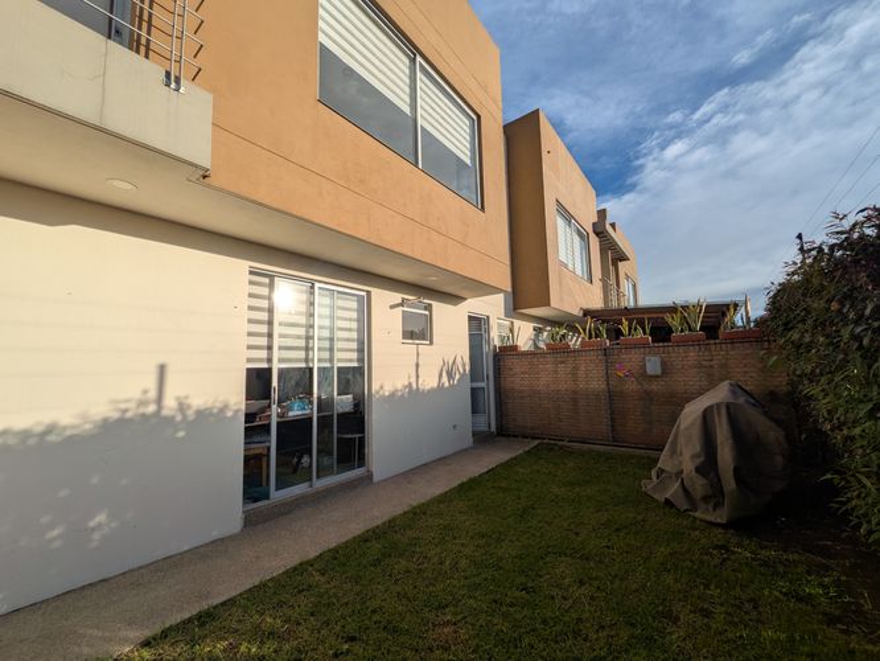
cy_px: 330
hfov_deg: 102.0
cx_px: 440
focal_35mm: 14
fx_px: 356
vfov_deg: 85.7
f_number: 2.2
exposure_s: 1/3012
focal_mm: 1.83
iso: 50
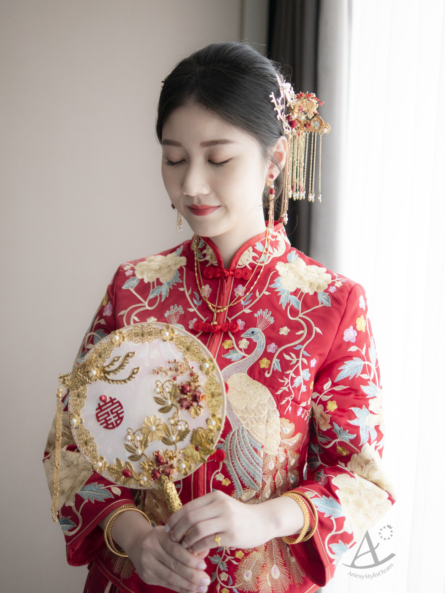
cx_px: 222
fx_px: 857
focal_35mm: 50
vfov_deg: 38.2
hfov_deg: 29.1
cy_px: 296
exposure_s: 1/125
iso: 200
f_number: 1.4
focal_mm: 25
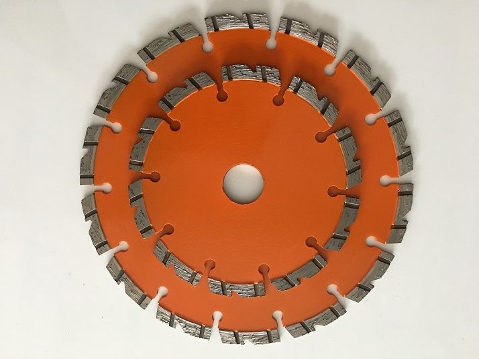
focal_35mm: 29
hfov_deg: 61.7
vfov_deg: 48.2
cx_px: 240
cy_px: 180
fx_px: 401
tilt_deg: -83.3
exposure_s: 1/25
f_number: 2.2
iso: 200
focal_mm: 4.15
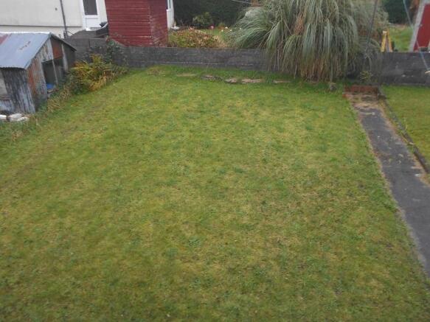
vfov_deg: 53.0
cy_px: 161
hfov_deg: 67.3
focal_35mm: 26
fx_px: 323
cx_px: 215
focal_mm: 4.6
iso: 100
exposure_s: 1/30
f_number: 3.2
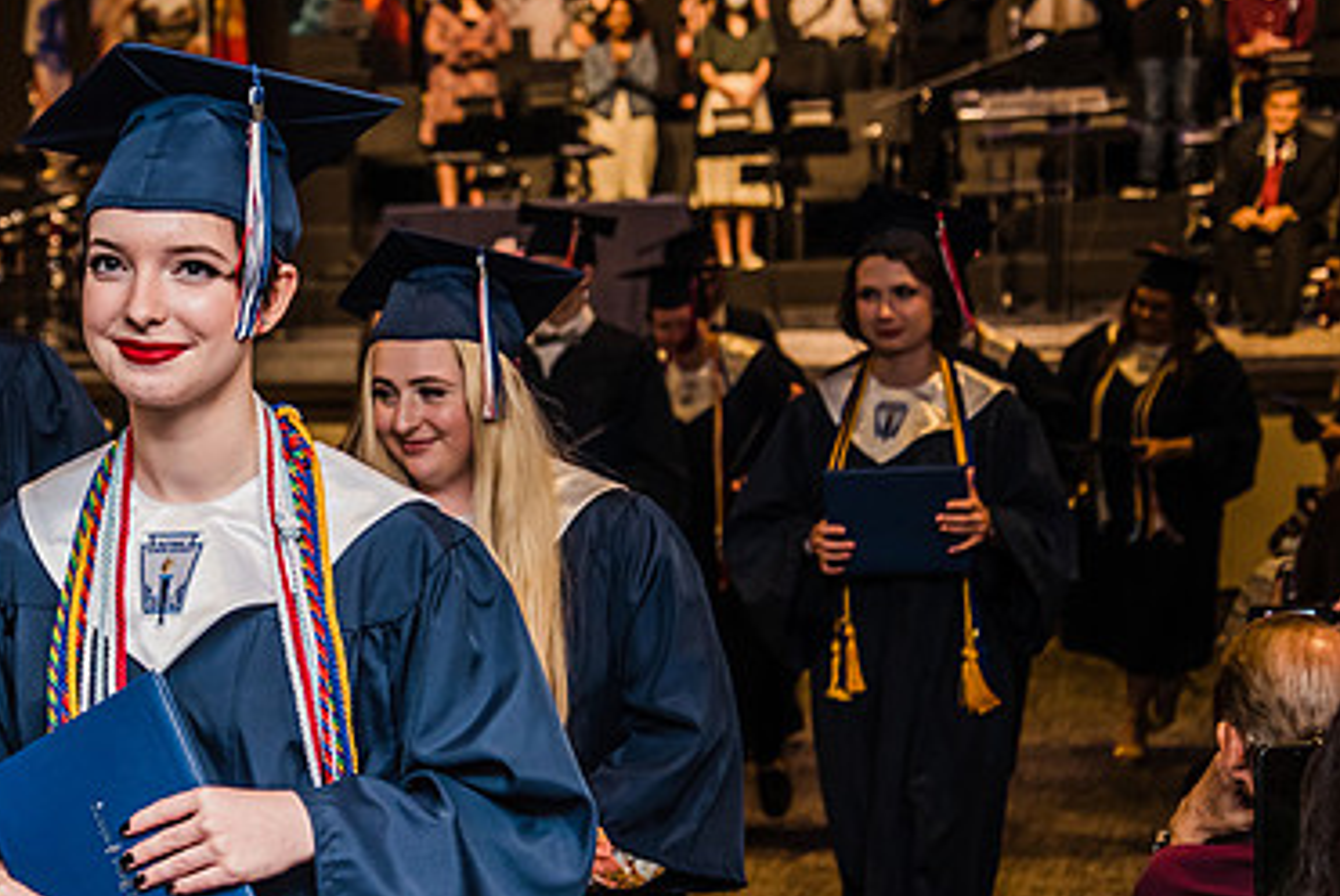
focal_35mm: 104
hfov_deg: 19.4
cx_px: 241
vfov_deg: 13.2
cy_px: 520
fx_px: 3874
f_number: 4.5
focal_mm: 56
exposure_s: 1/200
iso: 800
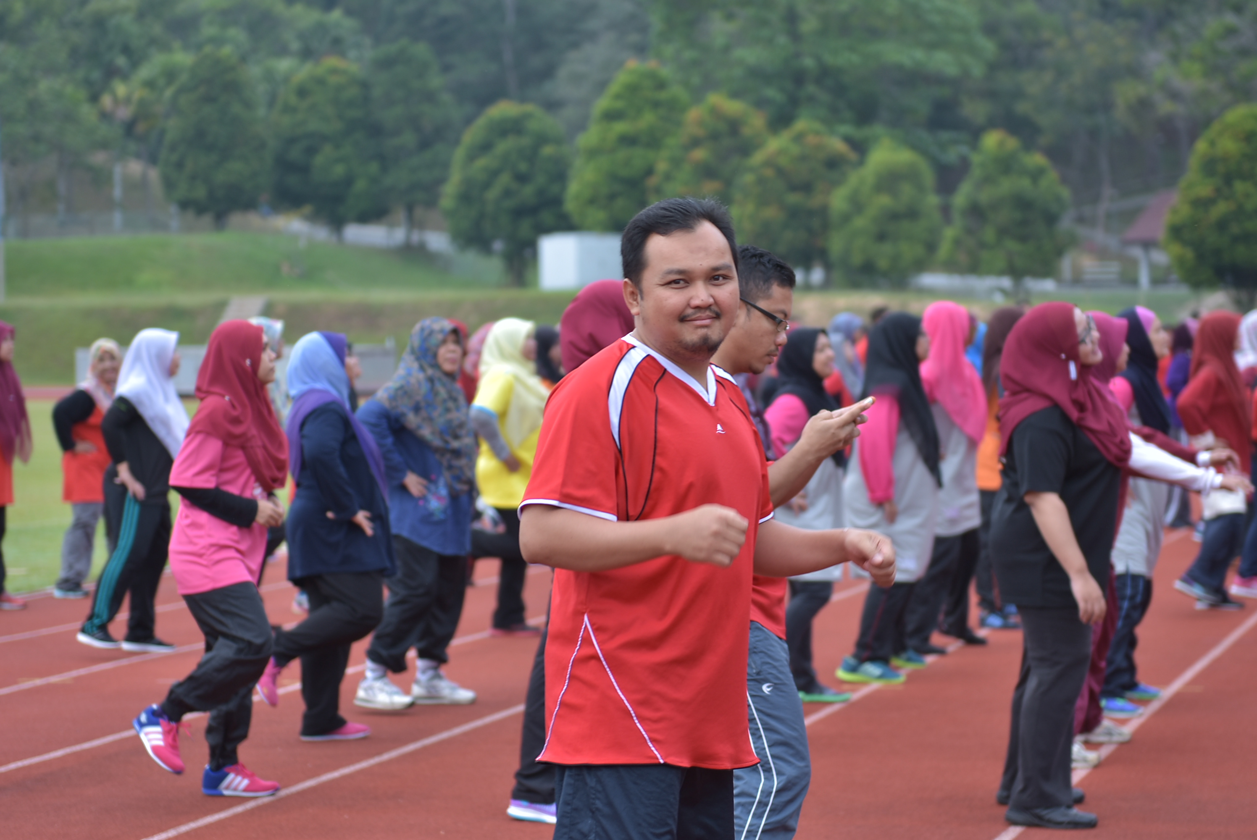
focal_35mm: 105
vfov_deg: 13.1
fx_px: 3669
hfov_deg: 19.4
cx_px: 628
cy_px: 420
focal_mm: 70
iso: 100
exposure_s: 1/200
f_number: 2.8
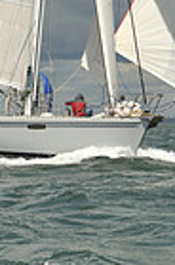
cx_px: 83
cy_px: -34
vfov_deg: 7.0
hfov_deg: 4.7
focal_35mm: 293
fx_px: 2147
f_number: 13
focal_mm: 70
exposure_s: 1/800
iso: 320
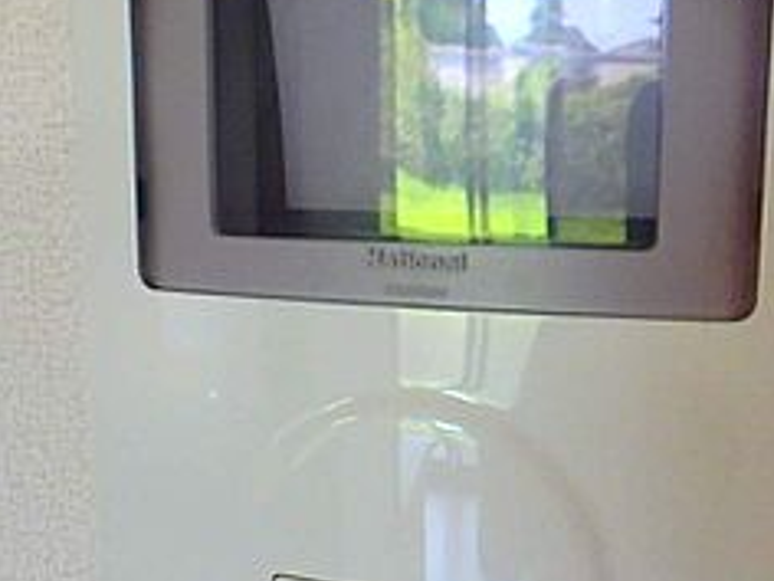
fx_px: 1274
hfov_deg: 33.8
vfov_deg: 25.4
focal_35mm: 57
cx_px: 357
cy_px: 423
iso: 500
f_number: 3.5
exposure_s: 1/30
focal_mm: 3.7
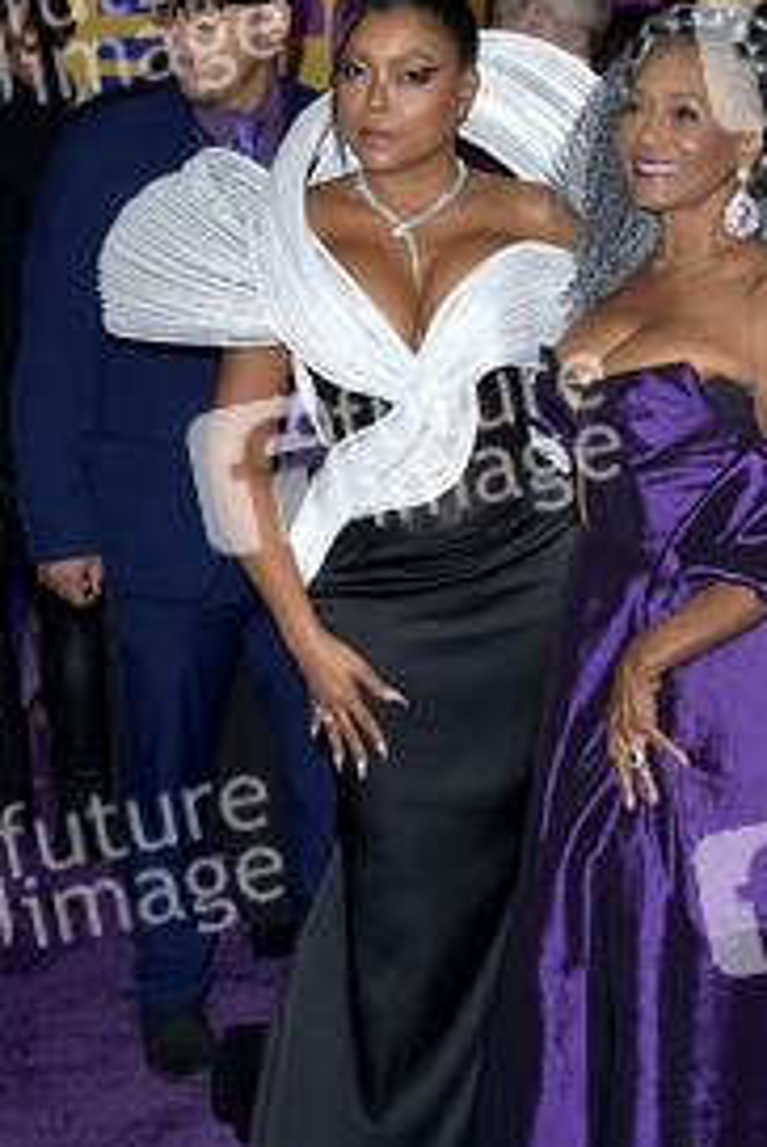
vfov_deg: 41.7
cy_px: 666
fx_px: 1498
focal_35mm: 47
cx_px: 529
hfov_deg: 28.5
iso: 320
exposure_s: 1/250
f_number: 6.3
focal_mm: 32
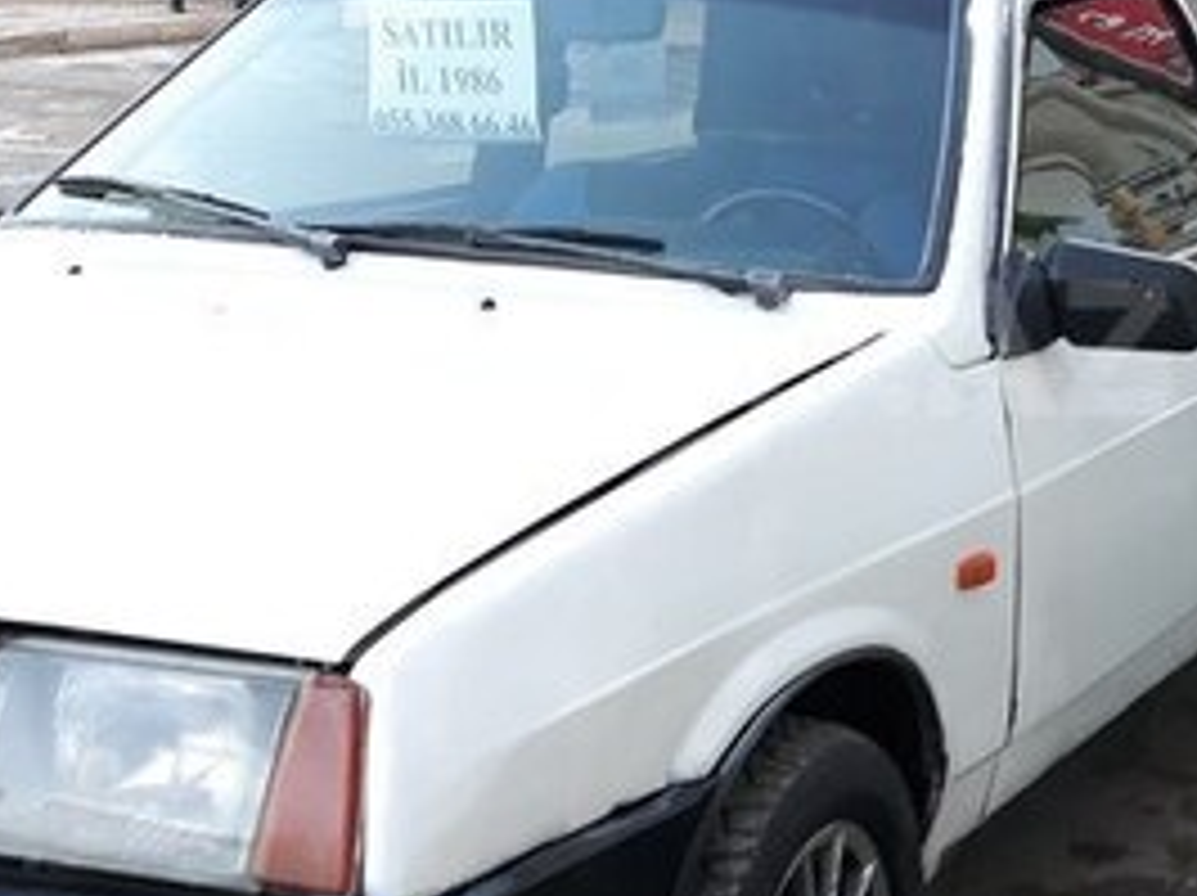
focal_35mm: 67
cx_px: 706
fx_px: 2315
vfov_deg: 21.9
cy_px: 349
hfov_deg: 28.9
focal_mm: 3.71
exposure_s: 1/50
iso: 64
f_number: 1.7
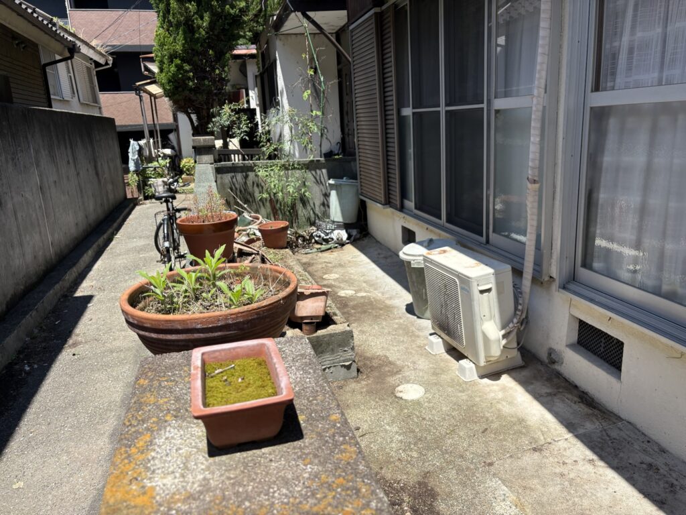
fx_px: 515
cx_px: 343
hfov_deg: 67.3
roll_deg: +3.2
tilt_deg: -14.3
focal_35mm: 26
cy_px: 258
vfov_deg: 53.1
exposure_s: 1/1901
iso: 50
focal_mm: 5.96
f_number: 1.6
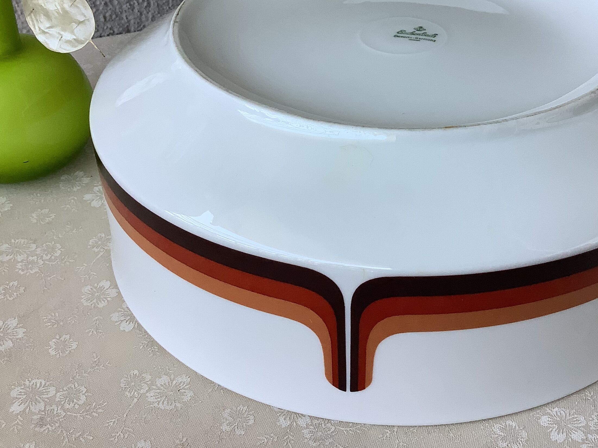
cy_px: 143
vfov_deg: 31.2
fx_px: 795
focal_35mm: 46
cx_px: 387
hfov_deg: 40.8
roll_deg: +0.6
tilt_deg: -30.7
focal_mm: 3.3
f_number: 2.4
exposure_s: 1/120
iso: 64
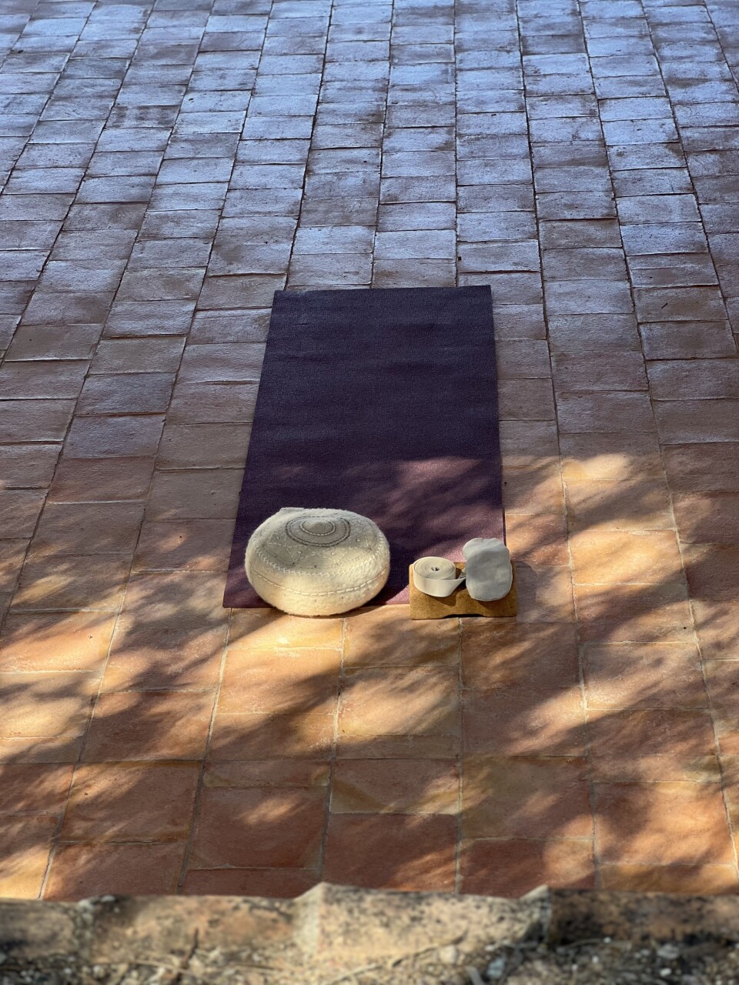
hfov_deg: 19.1
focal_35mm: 77
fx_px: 2192
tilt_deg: -27.3
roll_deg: +2.3
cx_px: 370
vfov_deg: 25.3
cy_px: 492
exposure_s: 1/121
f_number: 2.8
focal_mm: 9
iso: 50
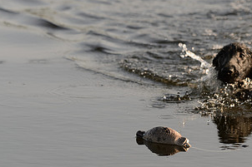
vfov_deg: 3.2
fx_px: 2959
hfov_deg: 4.9
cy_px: 135
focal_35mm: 423
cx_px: 192
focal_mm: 220
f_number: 6.3
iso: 800
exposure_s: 1/1600
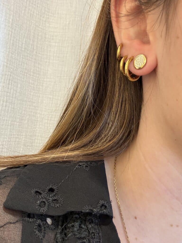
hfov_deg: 46.8
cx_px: 91
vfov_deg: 60.0
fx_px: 210
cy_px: 122
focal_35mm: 30
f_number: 1.9
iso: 200
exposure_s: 1/50
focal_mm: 2.69
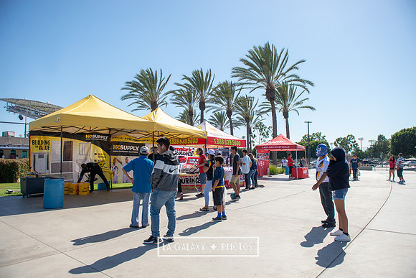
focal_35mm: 24
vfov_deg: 53.2
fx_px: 277
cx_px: 208
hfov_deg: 73.7
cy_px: 139
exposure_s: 1/2500
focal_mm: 24
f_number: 4
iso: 250
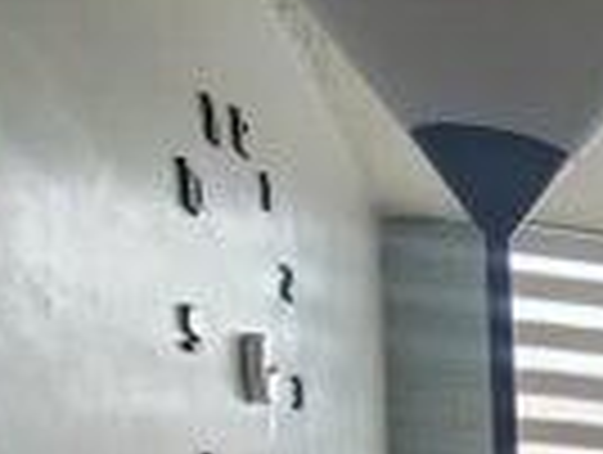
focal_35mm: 62
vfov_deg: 19.9
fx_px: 1082
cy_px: 715
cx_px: 1161
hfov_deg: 19.7
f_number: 2.2
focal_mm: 2.2
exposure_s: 1/60
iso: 160
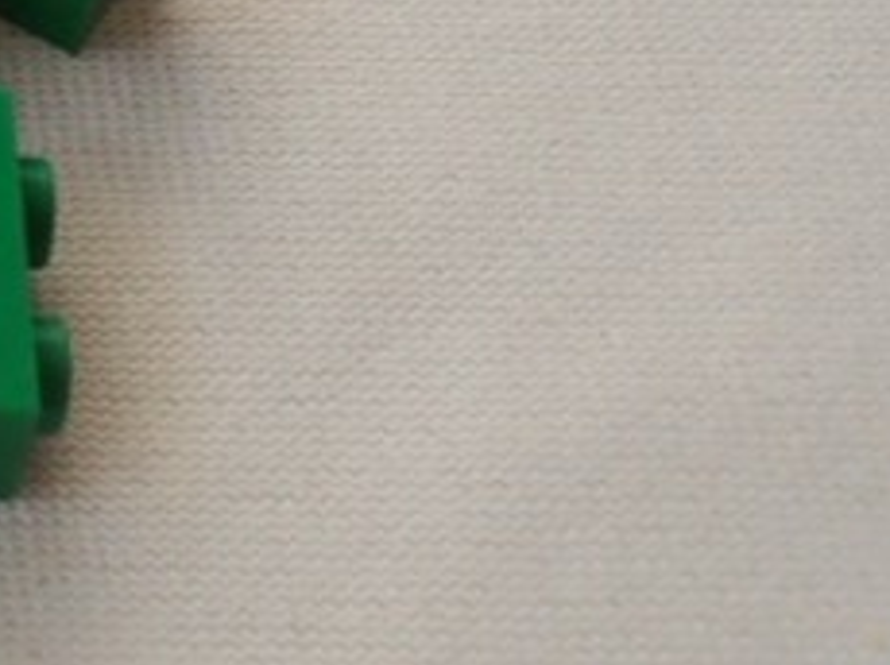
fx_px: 3724
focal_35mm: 145
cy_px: -377
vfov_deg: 9.9
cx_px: -693
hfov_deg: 12.5
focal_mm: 6.61
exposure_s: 1/100
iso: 80
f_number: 3.9
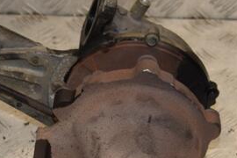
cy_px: 117
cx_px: 68
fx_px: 1053
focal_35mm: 160
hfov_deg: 12.8
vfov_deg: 8.6
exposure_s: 1/200
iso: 800
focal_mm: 48
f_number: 6.3
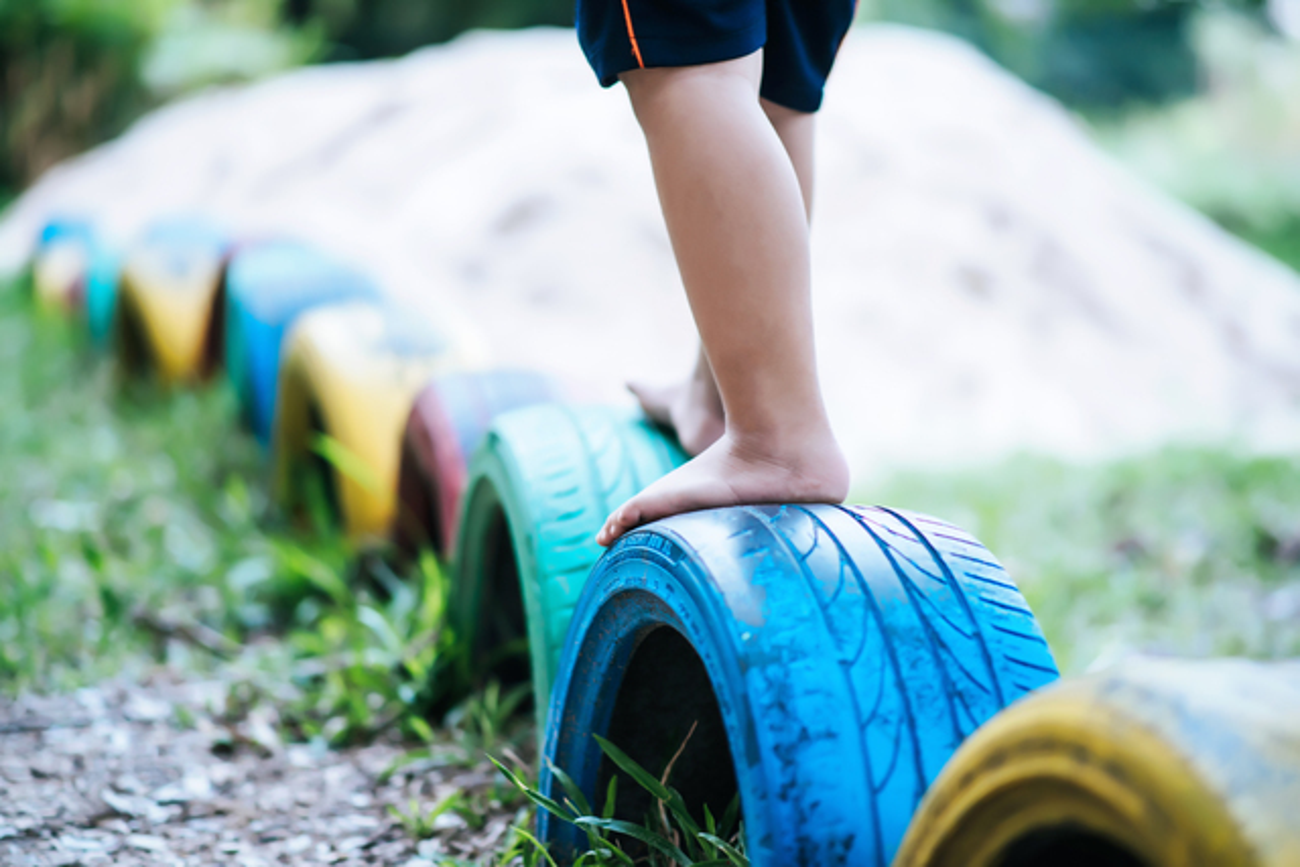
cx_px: 650
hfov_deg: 23.9
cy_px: 434
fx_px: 3070
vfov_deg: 16.1
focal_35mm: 85
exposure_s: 1/125
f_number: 1.8
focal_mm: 85
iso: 400
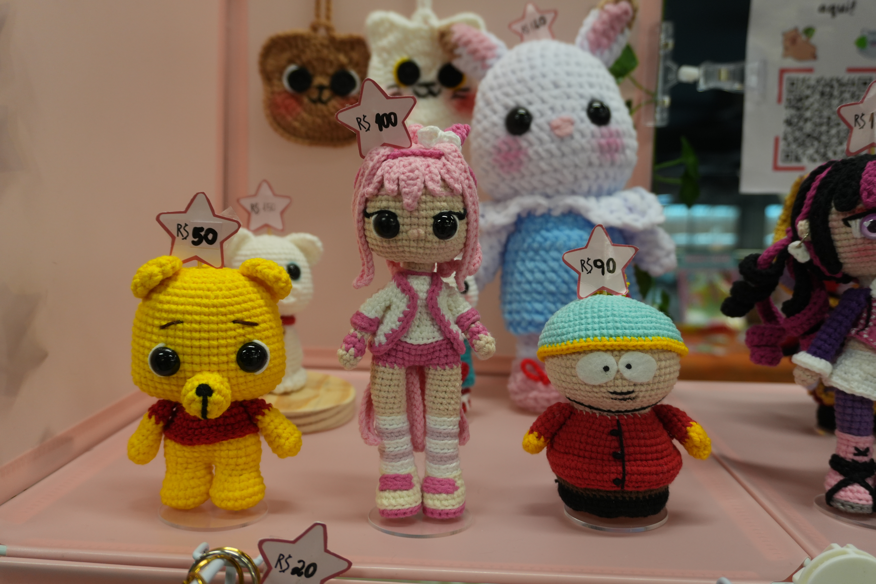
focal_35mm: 32
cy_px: 292
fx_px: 766
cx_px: 438
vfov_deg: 41.7
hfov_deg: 59.5
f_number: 4
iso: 500
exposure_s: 1/60
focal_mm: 21
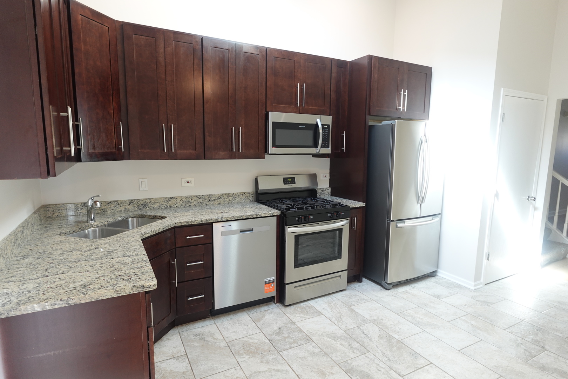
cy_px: 190
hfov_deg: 84.0
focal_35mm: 20
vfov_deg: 61.9
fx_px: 316
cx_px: 284
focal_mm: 7.6
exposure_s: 1/80
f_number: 2
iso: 160
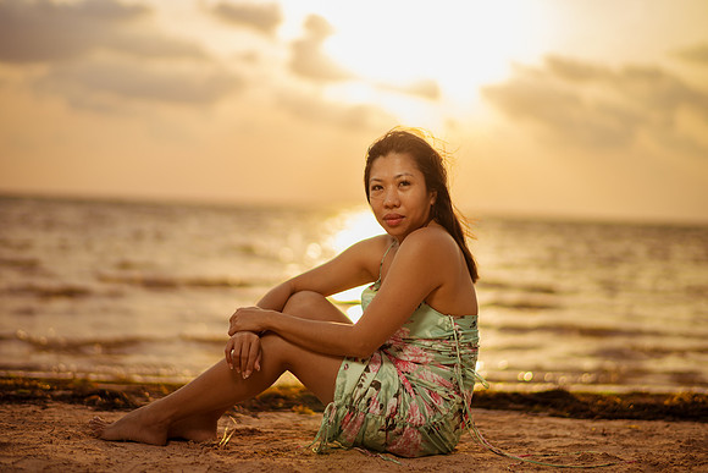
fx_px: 1141
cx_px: 354
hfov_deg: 34.5
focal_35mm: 58
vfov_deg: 23.4
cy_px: 236
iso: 125
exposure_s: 1/5000
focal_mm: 58
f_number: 1.4
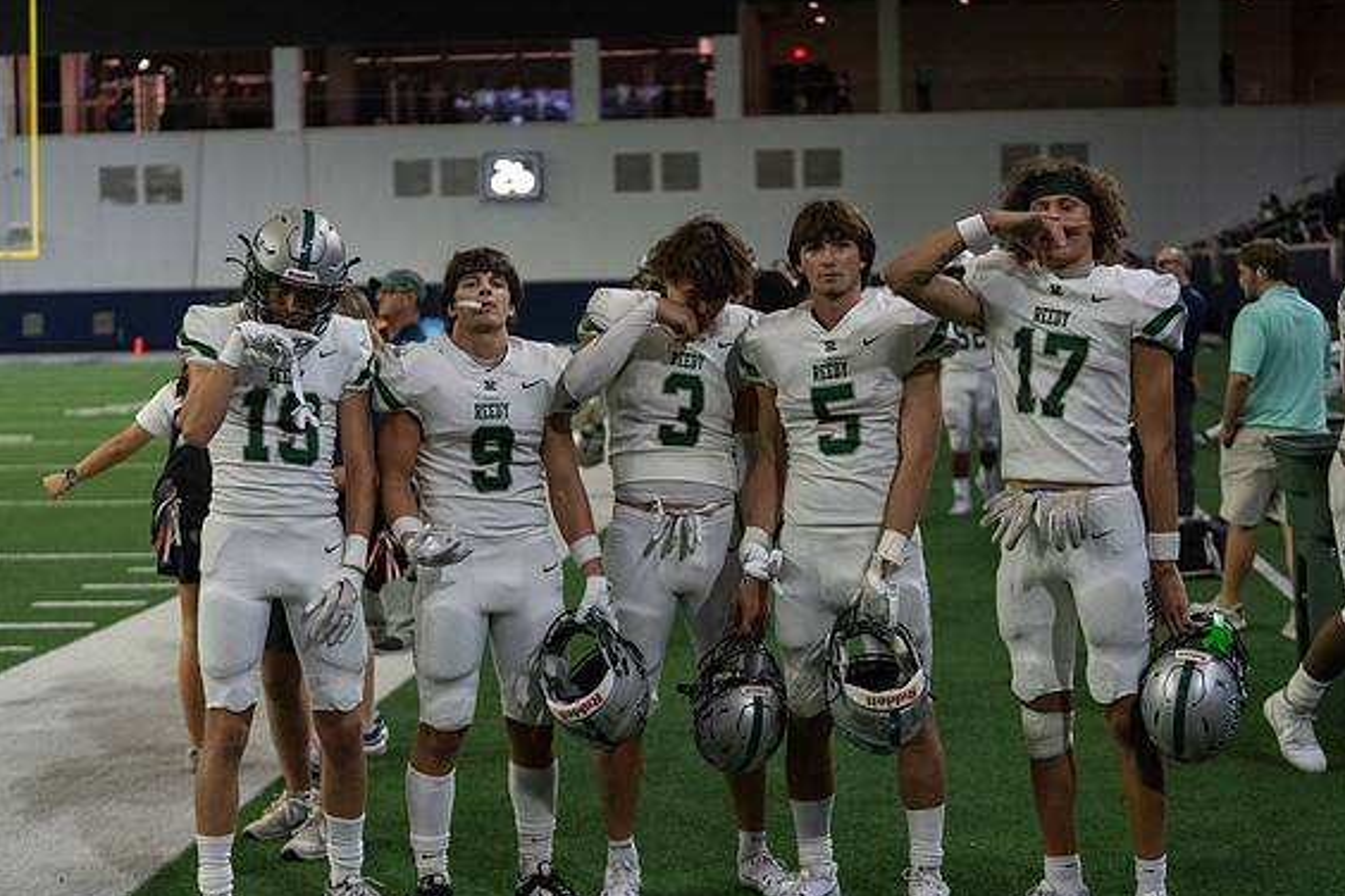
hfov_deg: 28.1
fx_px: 2690
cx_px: 689
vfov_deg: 18.9
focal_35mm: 72
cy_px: 454
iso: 4000
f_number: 2.8
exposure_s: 1/1250
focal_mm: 70
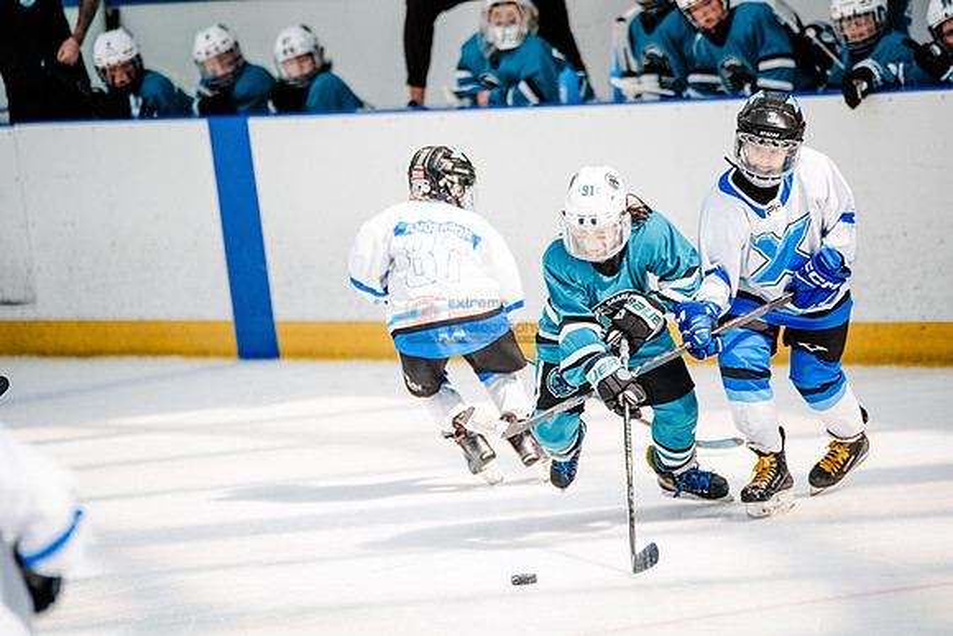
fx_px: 6540
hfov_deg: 8.3
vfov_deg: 5.6
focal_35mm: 247
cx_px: 476
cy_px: 318
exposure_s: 1/3200
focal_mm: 247
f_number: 3.2
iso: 1250
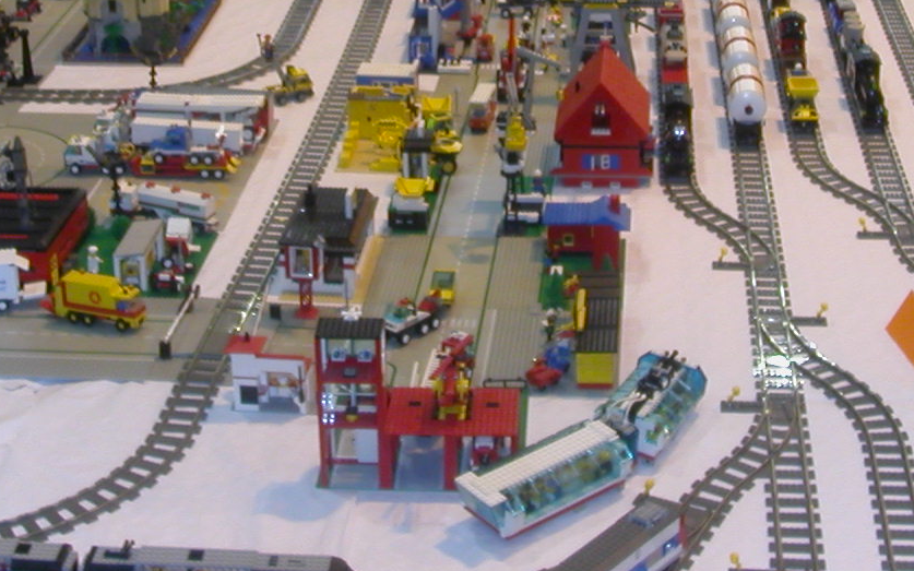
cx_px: 425
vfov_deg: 17.1
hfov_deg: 27.5
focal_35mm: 75
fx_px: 1868
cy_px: 49
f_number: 2.7
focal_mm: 5.6
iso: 100
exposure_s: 1/30
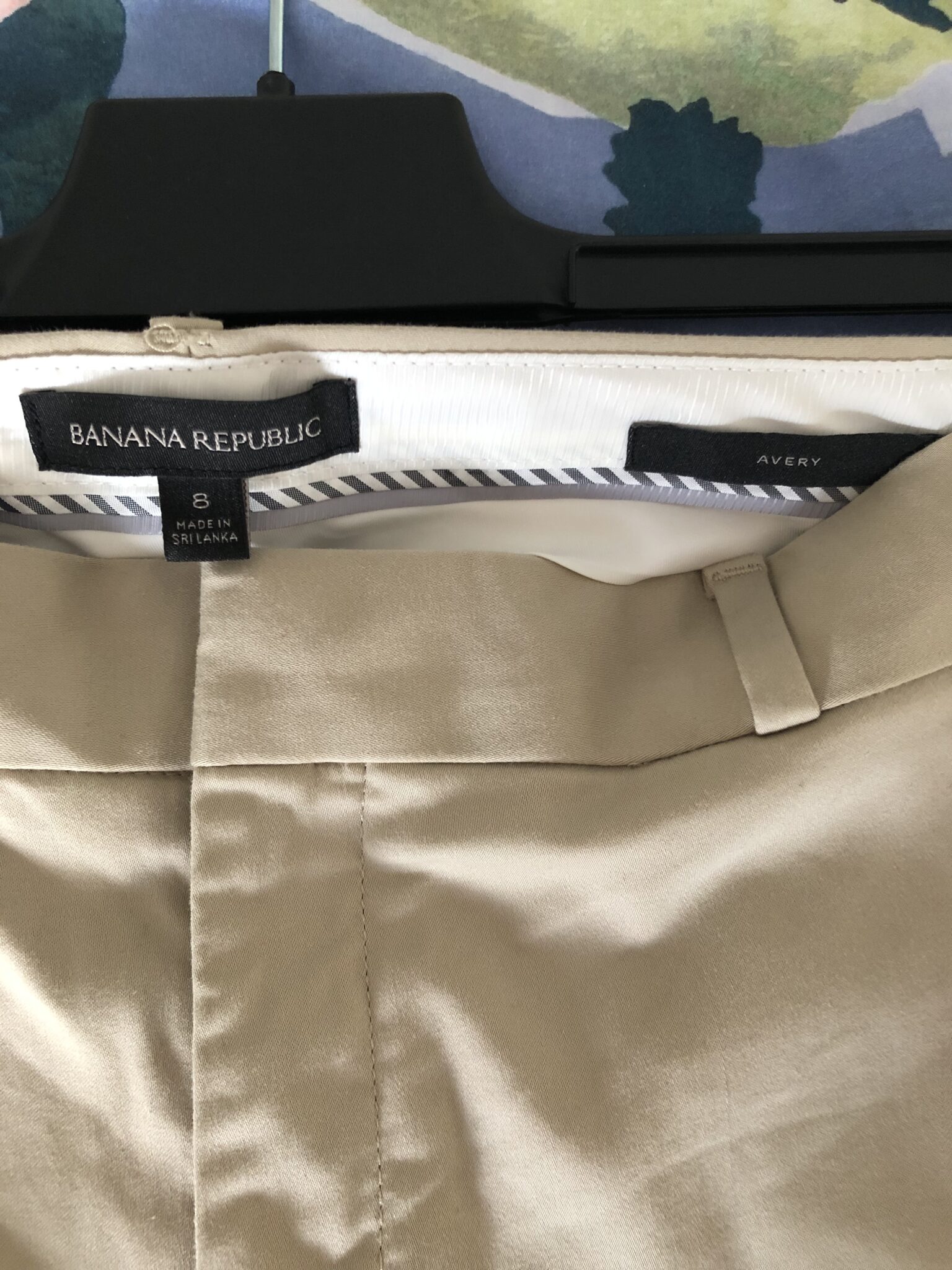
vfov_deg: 63.4
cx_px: 476
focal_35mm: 28
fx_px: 1027
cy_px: 635
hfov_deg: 49.7
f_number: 1.8
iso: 80
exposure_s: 1/15
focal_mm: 4
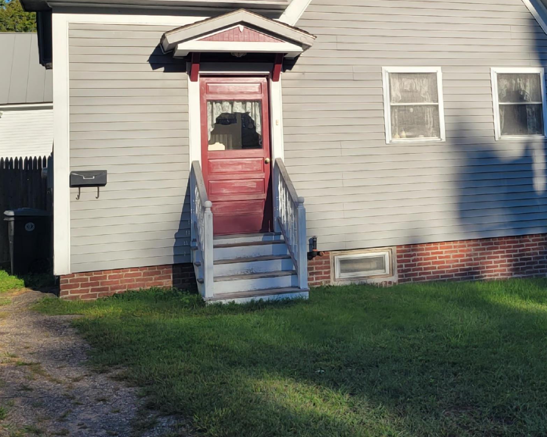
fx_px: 809
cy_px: 100
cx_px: 426
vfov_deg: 29.7
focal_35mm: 50
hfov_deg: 36.3
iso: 40
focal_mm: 5.4
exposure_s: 1/2500
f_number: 1.8
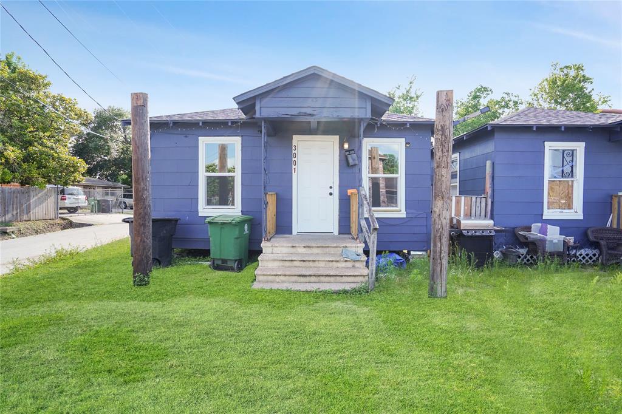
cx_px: 311
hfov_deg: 96.8
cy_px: 207
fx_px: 276
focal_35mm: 16
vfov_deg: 73.7
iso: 800
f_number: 4
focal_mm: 16
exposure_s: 1/3200
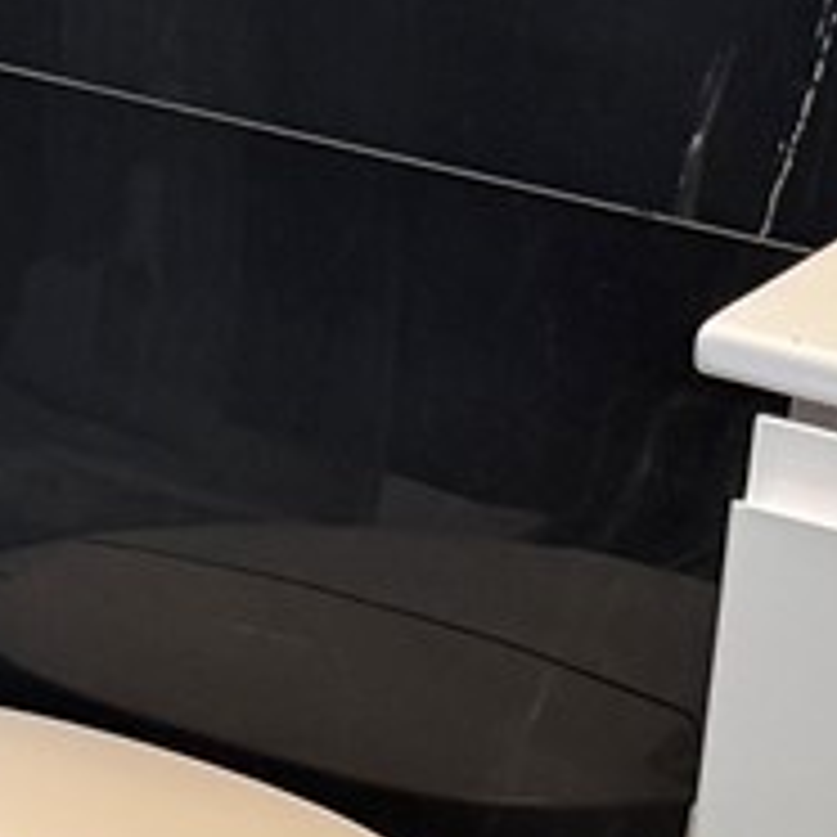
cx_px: -1120
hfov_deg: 8.8
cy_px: -576
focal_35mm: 182
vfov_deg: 9.2
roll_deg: -3.9
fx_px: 4979
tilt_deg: -6.7
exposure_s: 1/60
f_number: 1.78
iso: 160
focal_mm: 6.76
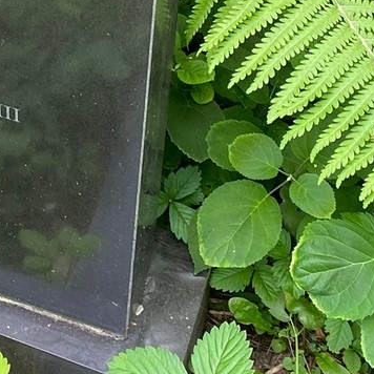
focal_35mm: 93
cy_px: -151
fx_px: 1137
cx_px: -159
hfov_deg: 17.2
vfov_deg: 17.2
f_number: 1.8
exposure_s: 1/122
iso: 64
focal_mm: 4.25
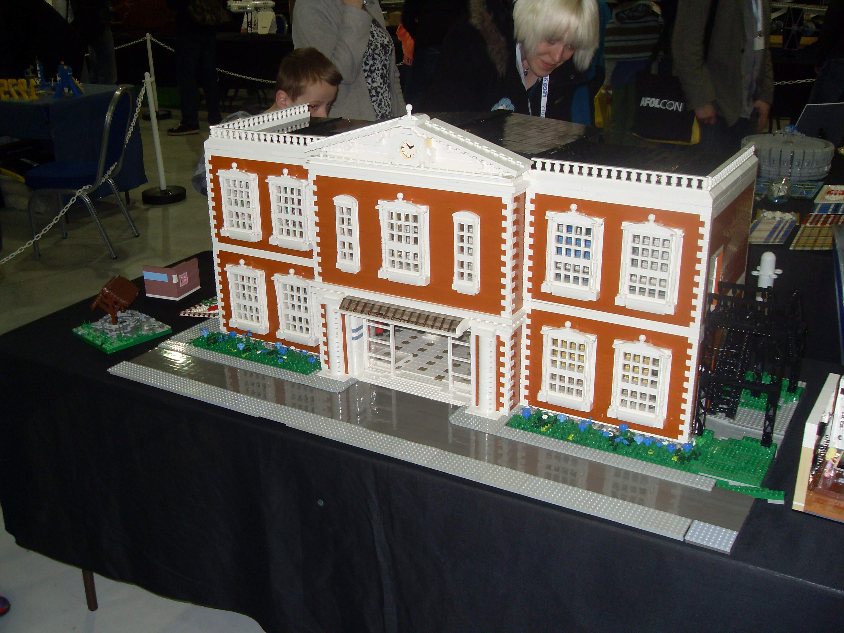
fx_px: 902
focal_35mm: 37
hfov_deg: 50.1
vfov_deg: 38.7
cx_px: 422
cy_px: 316
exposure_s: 1/45
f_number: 2.8
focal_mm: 6.3
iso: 100
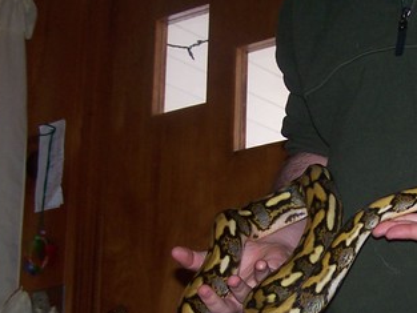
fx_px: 1169
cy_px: 250
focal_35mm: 97
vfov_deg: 15.2
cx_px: 364
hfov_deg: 19.9
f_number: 2.8
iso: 80
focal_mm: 6.3
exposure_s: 1/60
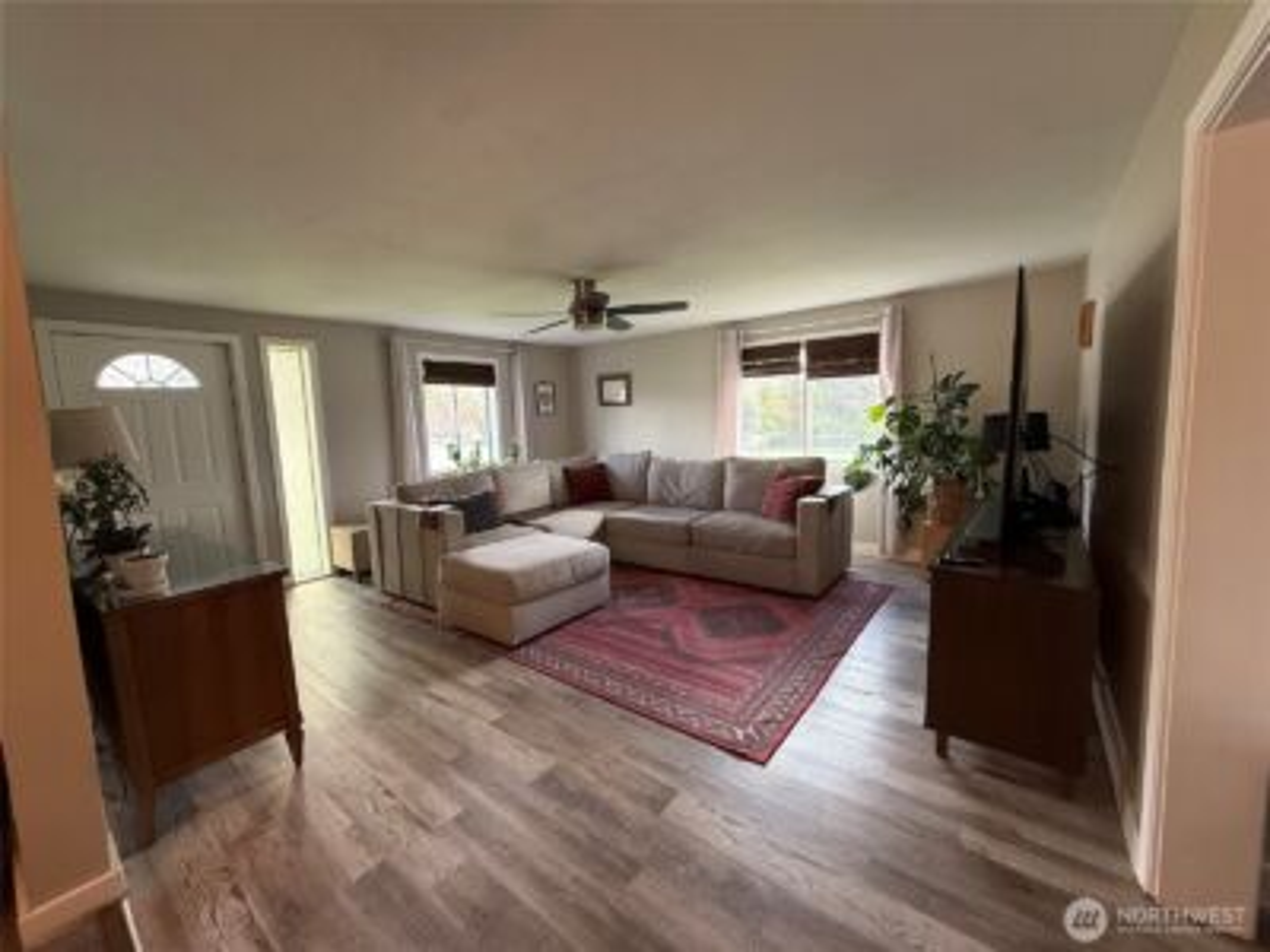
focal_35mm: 14
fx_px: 514
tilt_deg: -6.4
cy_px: 476
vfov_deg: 85.7
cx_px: 635
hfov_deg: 102.1
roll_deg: +1.6
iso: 250
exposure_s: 1/120
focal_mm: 2.22
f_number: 2.2
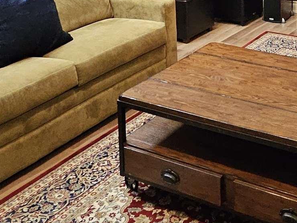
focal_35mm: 54
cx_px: 302
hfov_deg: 32.5
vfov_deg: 23.5
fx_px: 463
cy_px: -76
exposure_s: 1/45.4
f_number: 2.2
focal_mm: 1.74
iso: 320
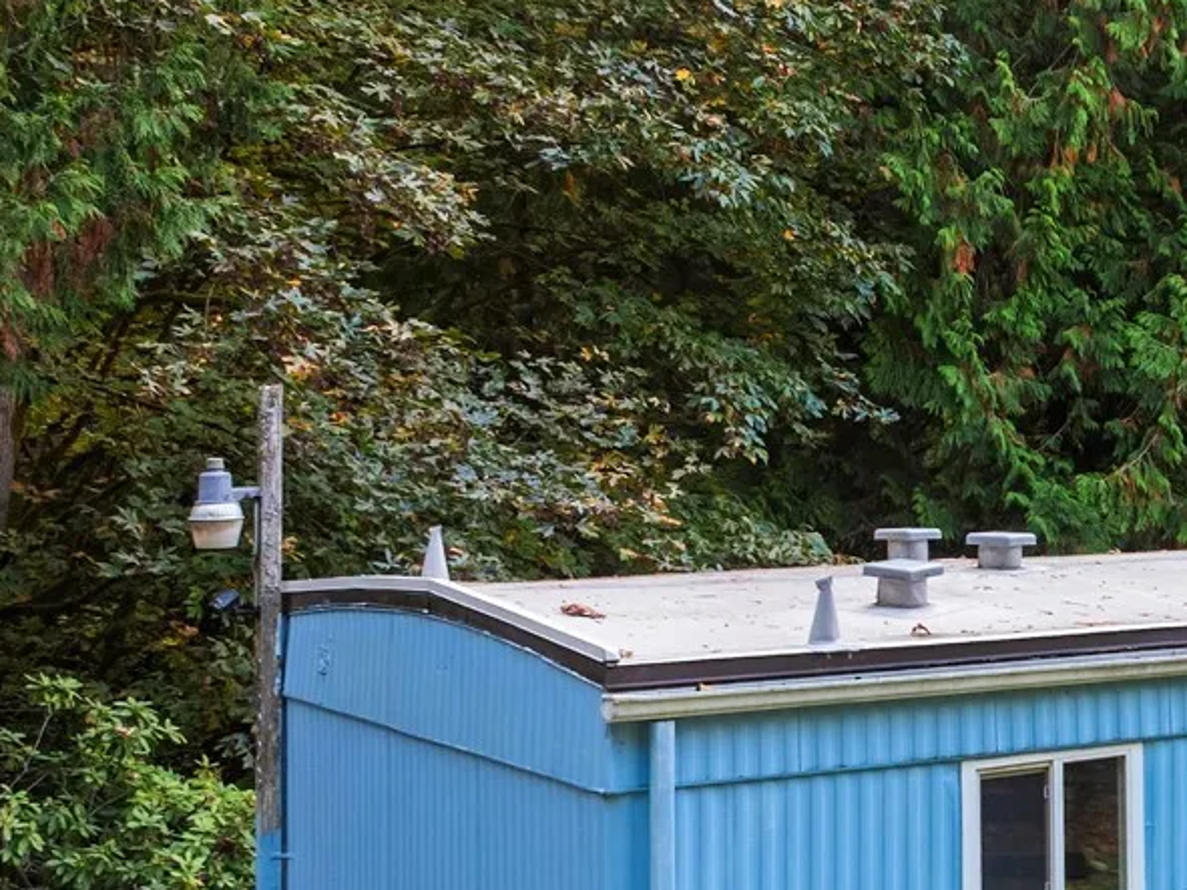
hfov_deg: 25.4
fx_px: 2228
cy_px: 898
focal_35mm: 65
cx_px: 1576
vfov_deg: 21.7
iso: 100
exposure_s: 1/100
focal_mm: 12.29
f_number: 2.8
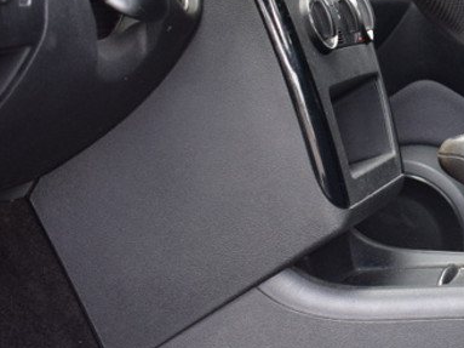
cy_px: 7
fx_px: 1554
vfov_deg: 12.6
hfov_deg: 15.7
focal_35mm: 116
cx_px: 683
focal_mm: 22
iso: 400
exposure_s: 1/80
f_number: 4.5
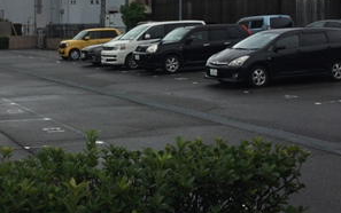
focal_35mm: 62
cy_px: 32
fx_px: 577
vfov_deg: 20.7
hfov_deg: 32.8
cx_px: 124
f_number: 2.2
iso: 32
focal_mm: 4.15
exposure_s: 1/1276
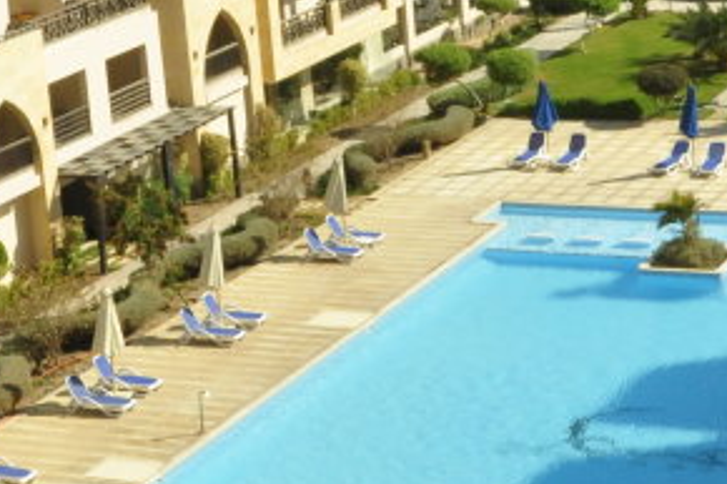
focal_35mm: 127
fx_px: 2563
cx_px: 406
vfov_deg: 10.7
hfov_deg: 16.1
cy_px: -35
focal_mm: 24
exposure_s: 1/200
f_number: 25
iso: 640
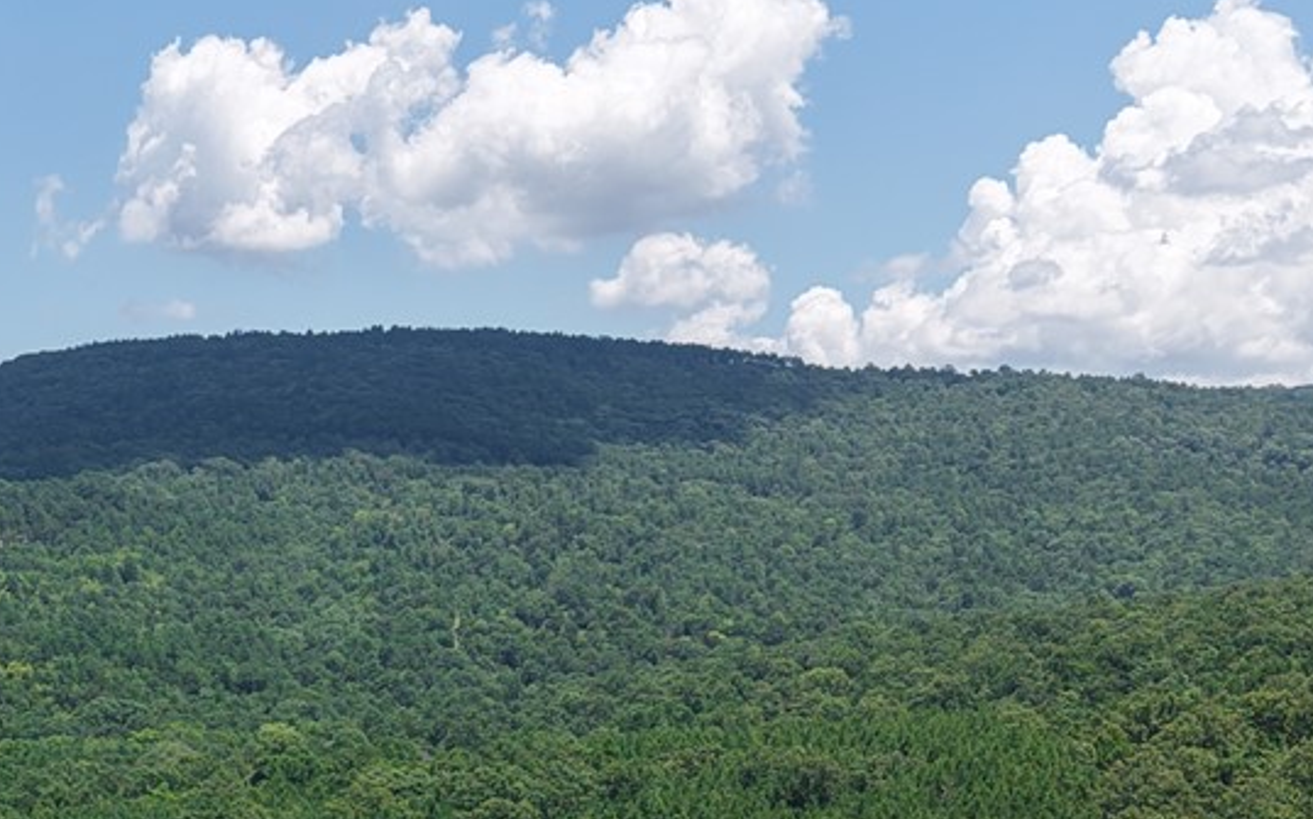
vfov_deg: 13.6
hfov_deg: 22.0
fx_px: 3255
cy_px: 1191
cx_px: 0
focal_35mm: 91
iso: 190
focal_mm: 8.67
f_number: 1.8
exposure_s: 1/4000
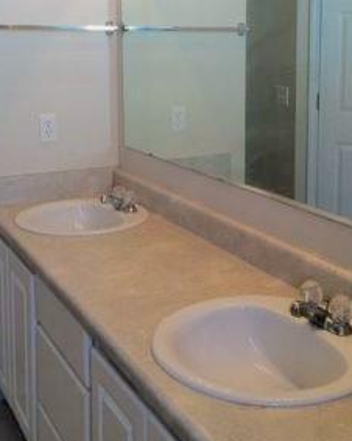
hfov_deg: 31.4
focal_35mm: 48
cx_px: 198
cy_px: 125
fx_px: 626
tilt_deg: -6.3
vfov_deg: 38.1
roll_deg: +0.5
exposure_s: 1/40
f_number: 2.2
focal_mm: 4.15
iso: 25
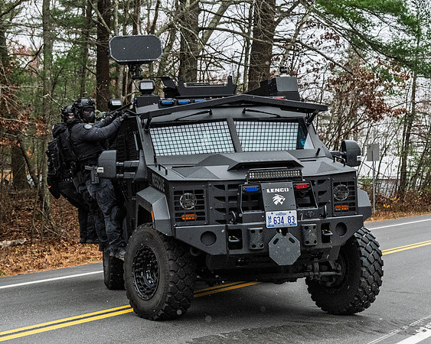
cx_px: 302
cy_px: 187
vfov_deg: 18.3
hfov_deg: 22.6
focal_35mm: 84
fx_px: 1071
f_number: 5.6
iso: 3200
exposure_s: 1/2000
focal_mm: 54
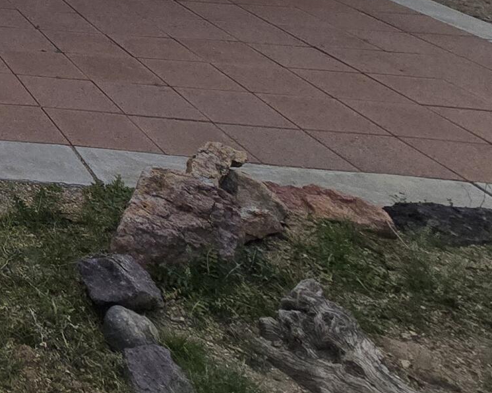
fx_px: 743
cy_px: -291
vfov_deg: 21.3
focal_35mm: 51
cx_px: -384
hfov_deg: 22.4
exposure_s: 1/1946
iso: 50
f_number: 2.2
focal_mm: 2.2
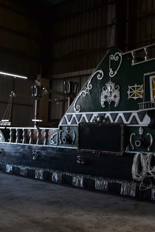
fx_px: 265
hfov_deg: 31.4
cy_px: 116
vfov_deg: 47.4
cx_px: 134
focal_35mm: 41
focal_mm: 18
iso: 800
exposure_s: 1/50
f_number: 7.1
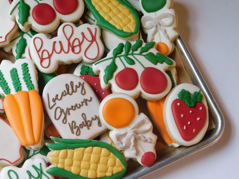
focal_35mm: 66
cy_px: 90
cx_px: 120
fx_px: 456
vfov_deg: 22.3
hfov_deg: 29.4
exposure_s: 1/30
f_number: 4.2
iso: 220
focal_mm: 11.7
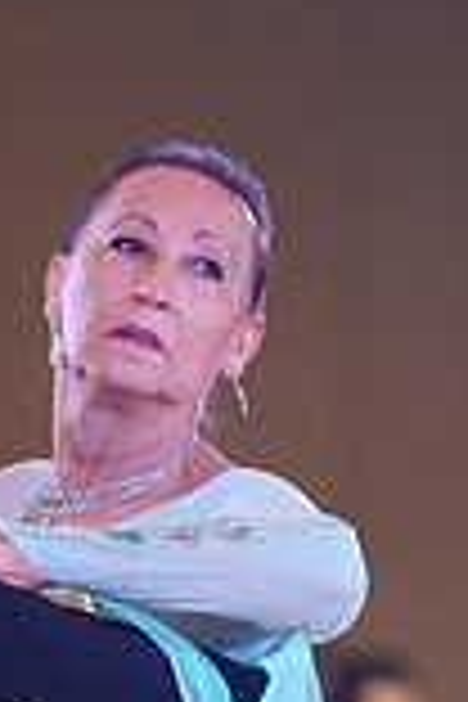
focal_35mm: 611
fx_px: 11914
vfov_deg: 3.4
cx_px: -160
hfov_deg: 2.2
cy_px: 1098
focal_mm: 164
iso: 5000
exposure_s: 1/400
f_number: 2.8
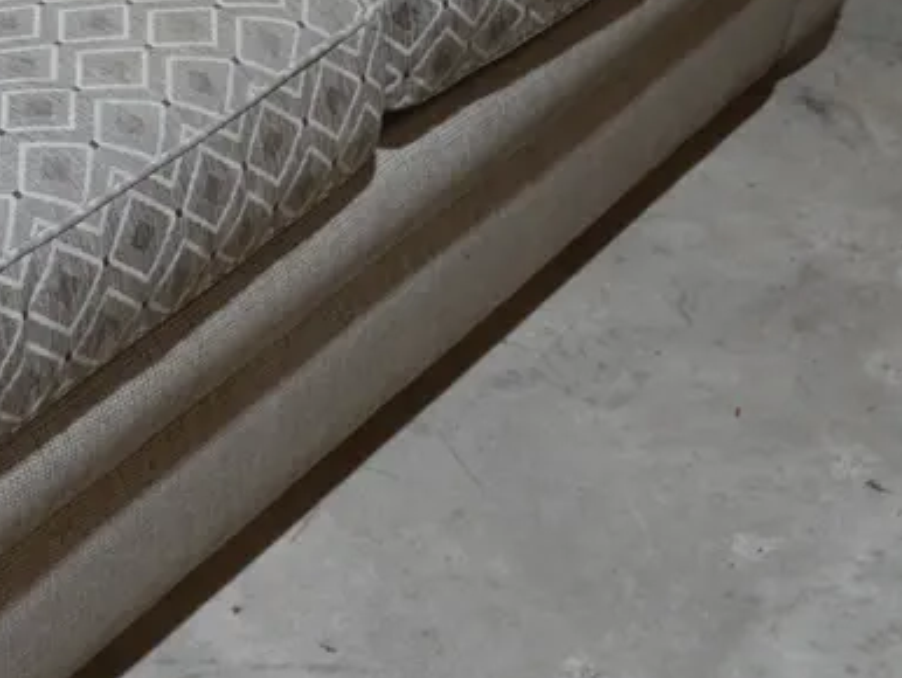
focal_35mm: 85
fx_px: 2216
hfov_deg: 21.9
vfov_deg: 16.9
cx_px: -54
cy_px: -34
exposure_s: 1/100
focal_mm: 16
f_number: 3.6
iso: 200
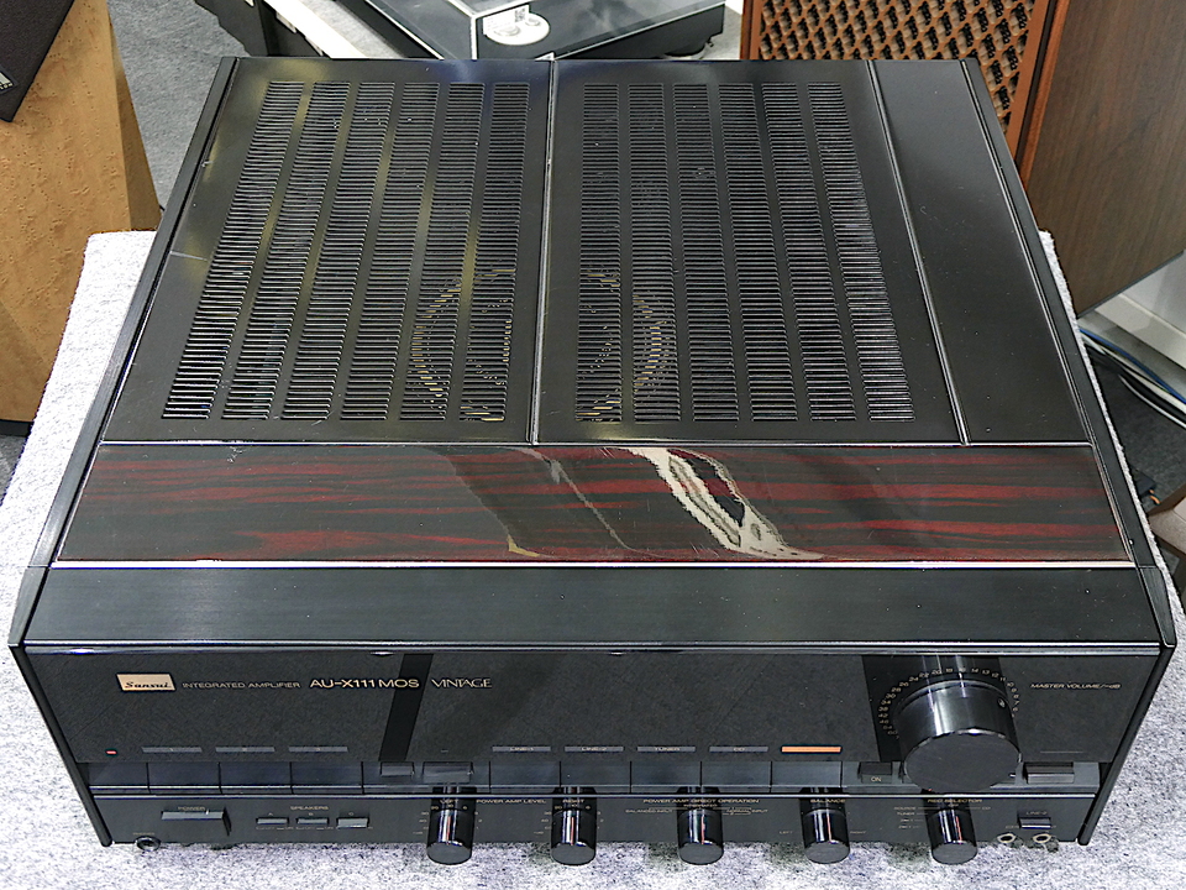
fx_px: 1370
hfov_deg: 46.8
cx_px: 593
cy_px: 445
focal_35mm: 40
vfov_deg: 36.0
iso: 200
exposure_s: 1/3.2
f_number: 3.8
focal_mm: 7.2
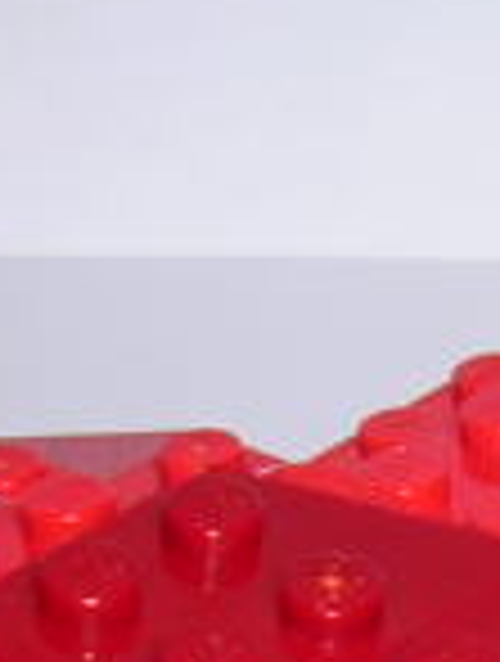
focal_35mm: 165
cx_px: 514
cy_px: 1013
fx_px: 3164
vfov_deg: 11.4
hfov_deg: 9.0
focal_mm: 5.8
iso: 100
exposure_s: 1/60.1
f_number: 5.6
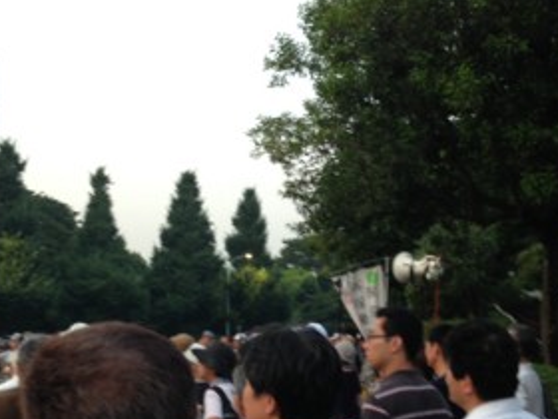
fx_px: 854
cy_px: 303
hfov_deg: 36.2
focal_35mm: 53
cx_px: 299
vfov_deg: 27.2
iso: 80
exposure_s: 1/20
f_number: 2.4
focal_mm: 4.13
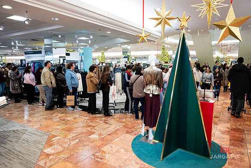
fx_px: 174
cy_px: 84
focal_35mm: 25
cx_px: 126
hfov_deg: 71.7
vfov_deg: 51.5
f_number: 3.2
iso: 1000
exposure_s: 1/125
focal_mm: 24
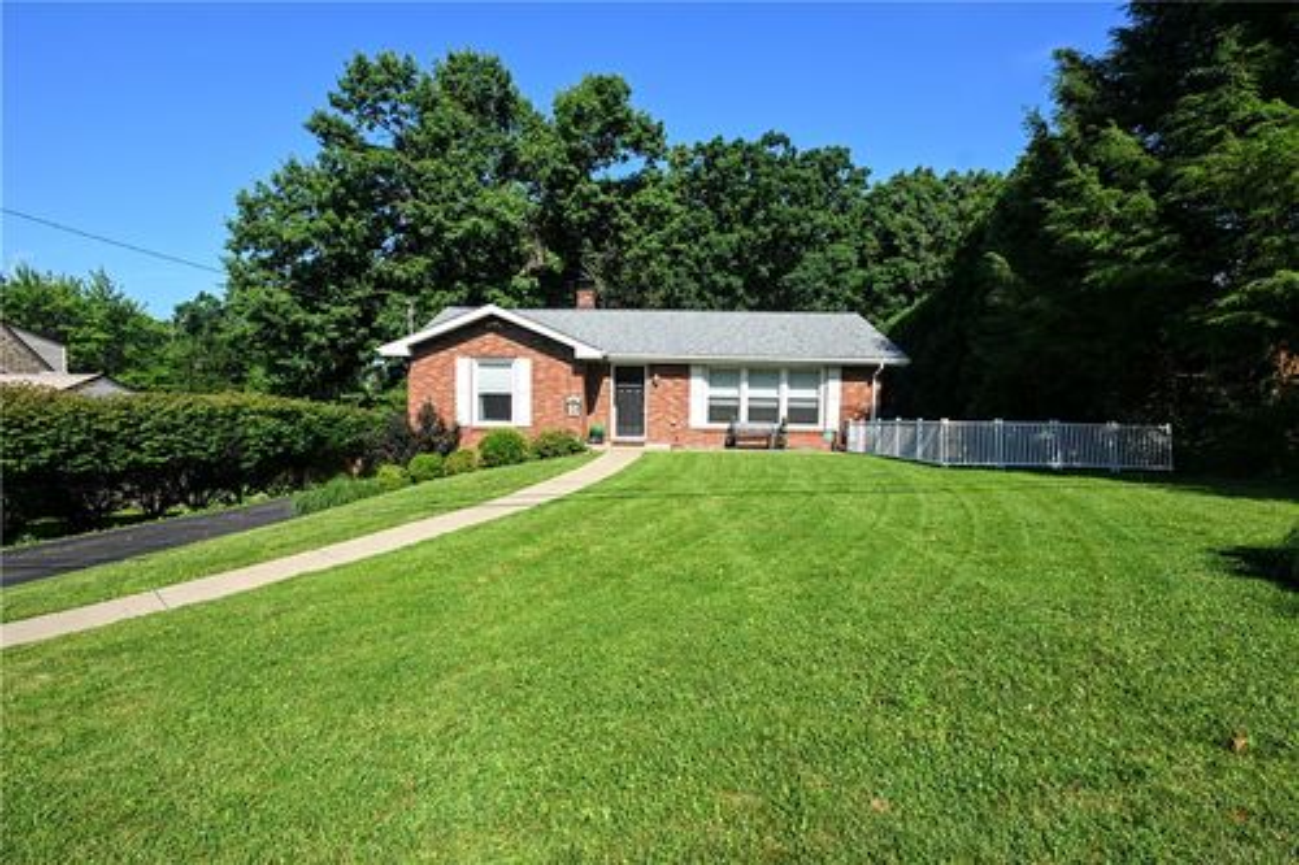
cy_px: 432
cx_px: 650
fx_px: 676
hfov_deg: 87.7
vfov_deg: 65.2
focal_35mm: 19
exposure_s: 1/160
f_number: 8
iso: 100
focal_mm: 12.5
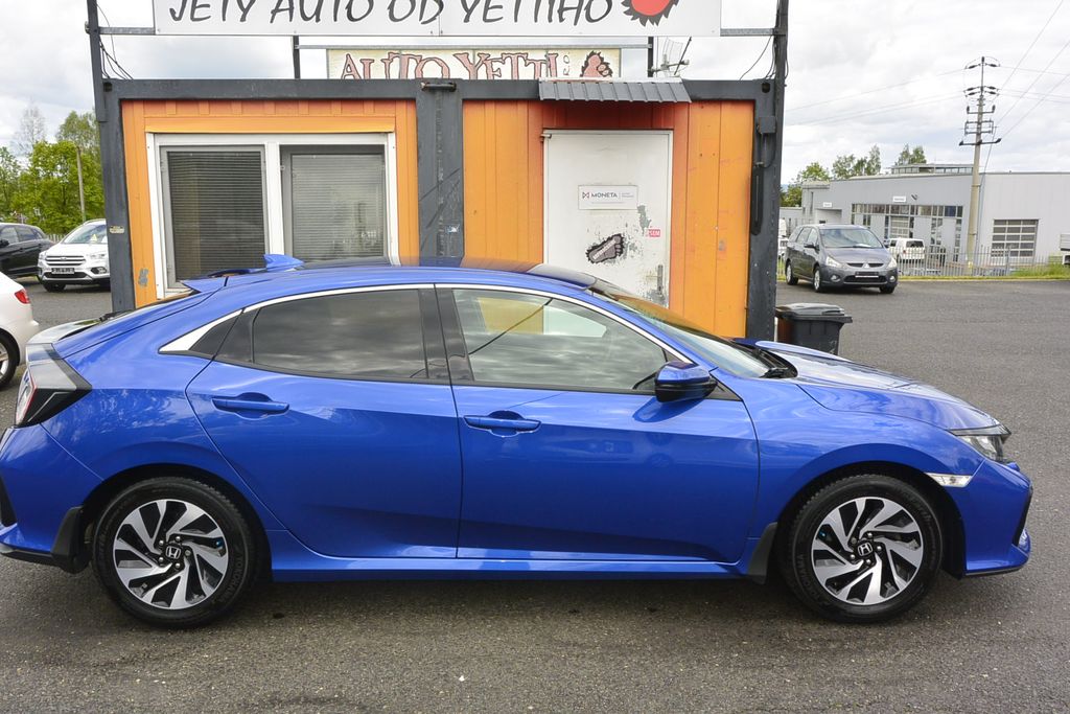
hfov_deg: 63.7
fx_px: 862
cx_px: 535
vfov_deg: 45.0
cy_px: 357
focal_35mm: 29
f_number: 8
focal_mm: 11
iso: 160
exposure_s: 1/250
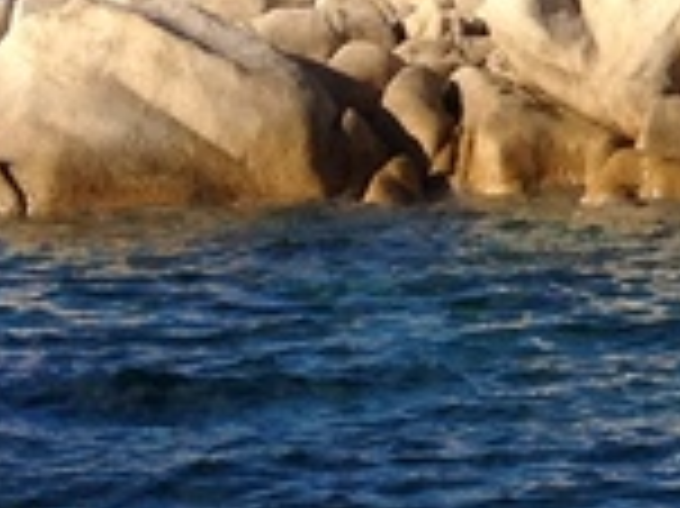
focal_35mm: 278
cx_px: 1779
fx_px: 5457
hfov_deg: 6.7
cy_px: -436
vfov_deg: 5.3
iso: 64
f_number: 2.4
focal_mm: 4.28
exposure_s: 1/1905
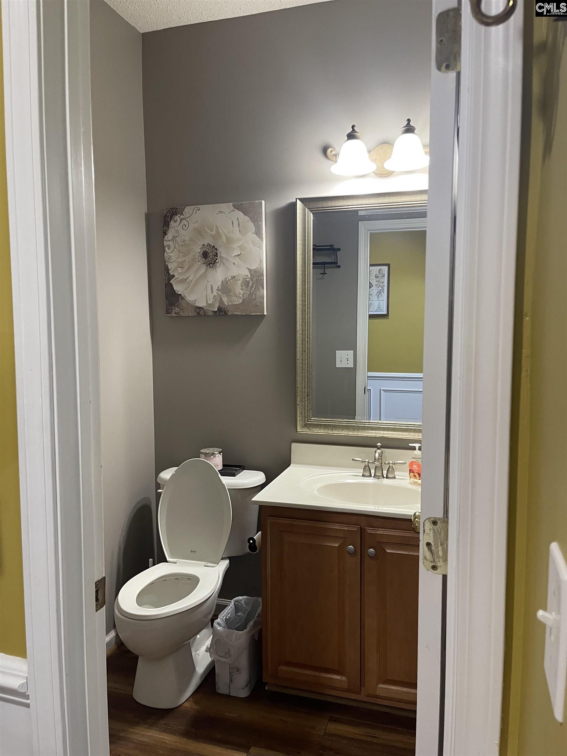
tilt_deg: -5.6
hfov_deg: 54.9
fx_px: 546
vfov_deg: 69.4
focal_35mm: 25
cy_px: 378
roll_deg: -0.2
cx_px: 284
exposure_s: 1/60
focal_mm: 5.1
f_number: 1.6
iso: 250
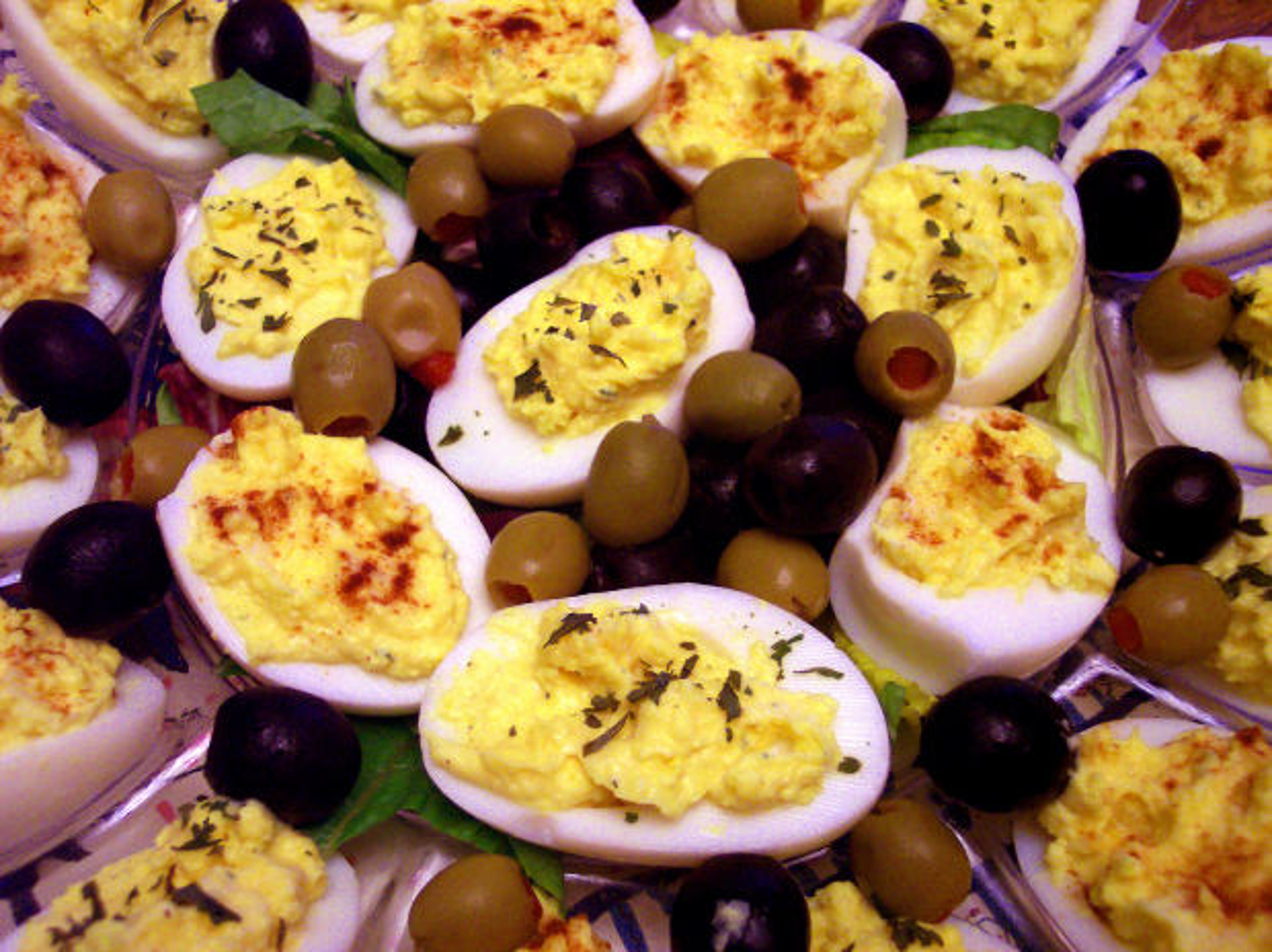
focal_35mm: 38
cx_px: 636
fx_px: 1395
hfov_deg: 49.0
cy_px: 476
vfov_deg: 37.7
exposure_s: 1/8
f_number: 2.8
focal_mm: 8
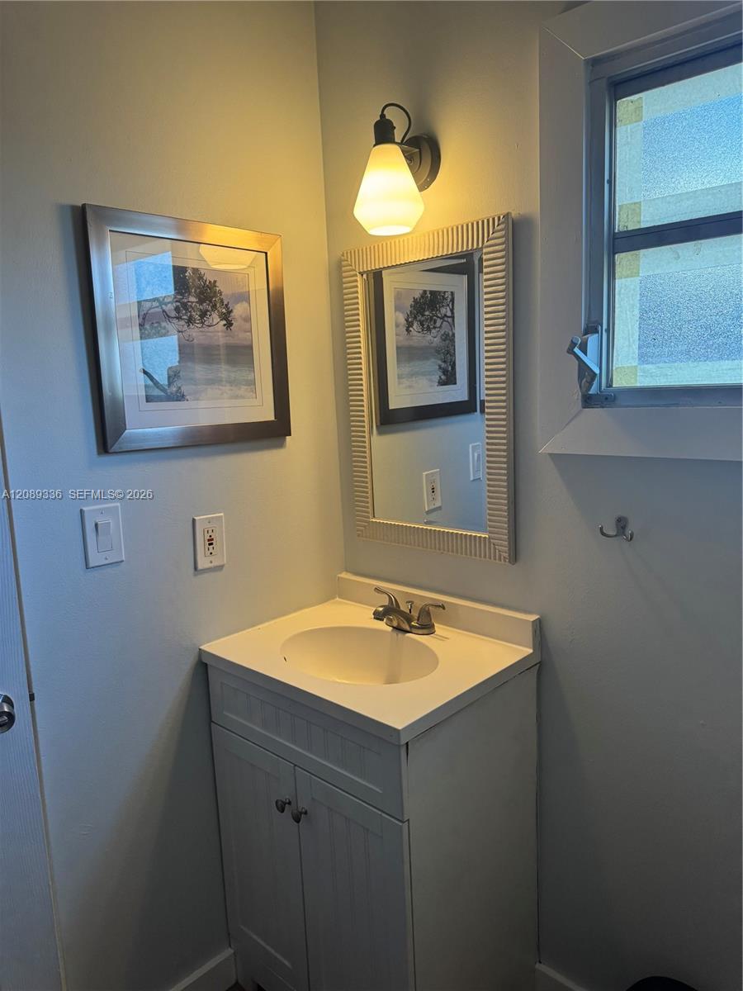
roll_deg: +2.8
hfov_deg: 56.8
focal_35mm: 24
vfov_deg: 71.6
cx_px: 372
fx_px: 687
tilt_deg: -6.9
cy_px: 496
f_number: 1.78
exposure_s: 1/120
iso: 200
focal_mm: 6.76
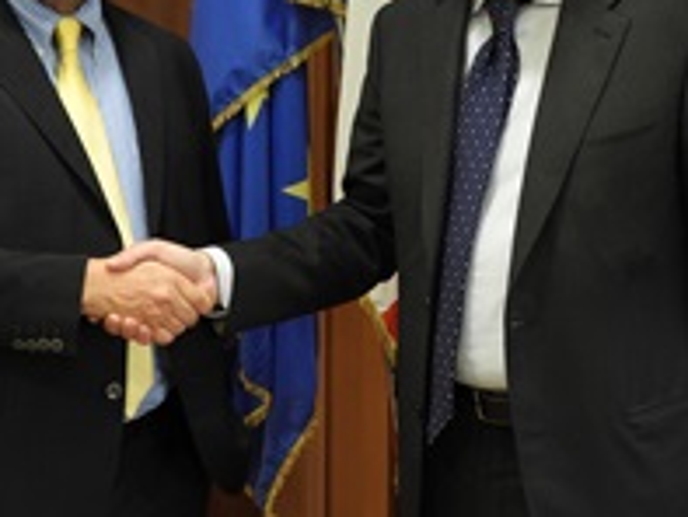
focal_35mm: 71
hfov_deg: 27.4
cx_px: 384
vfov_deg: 20.7
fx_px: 1412
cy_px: 175
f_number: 4
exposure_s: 1/6
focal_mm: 6.3
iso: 100
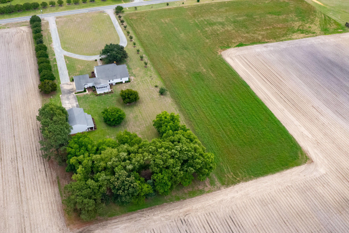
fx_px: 359
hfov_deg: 50.8
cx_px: 112
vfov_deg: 35.7
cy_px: 84
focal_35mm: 37
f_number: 2.8
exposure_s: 1/2000
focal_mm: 8.38
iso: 200
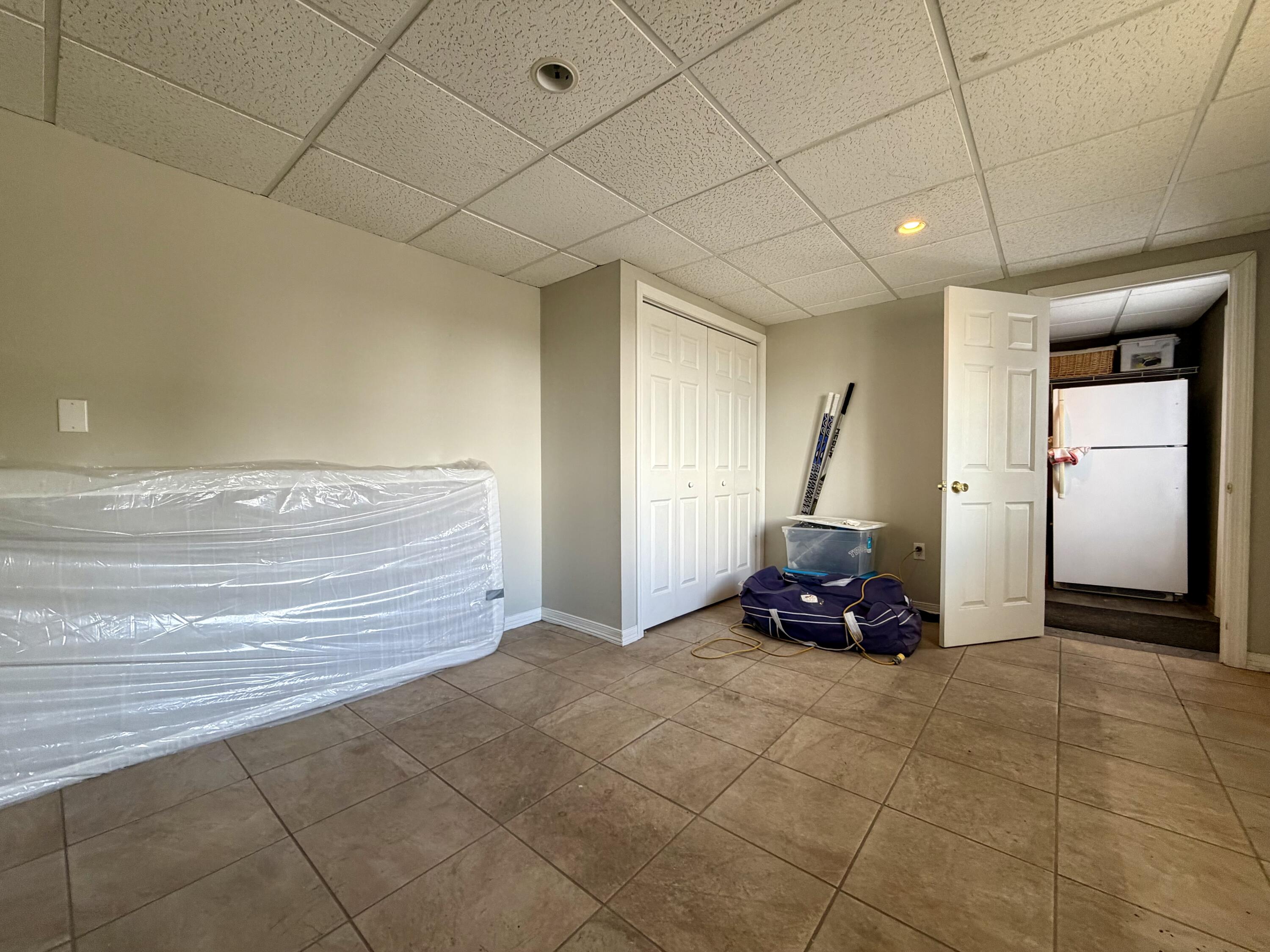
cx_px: 635
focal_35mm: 14
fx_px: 514
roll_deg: -0.3
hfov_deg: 102.1
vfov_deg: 85.7
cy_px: 476
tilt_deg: -1.4
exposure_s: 1/60
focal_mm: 2.22
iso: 200
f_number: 2.2
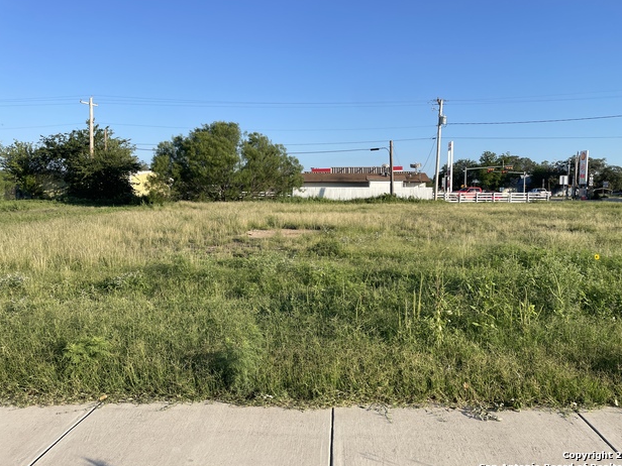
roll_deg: +0.3
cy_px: 231
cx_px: 320
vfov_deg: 51.4
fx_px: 485
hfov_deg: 65.3
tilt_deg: -3.8
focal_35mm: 27
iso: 32
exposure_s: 1/2353
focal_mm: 4.2
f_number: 1.6
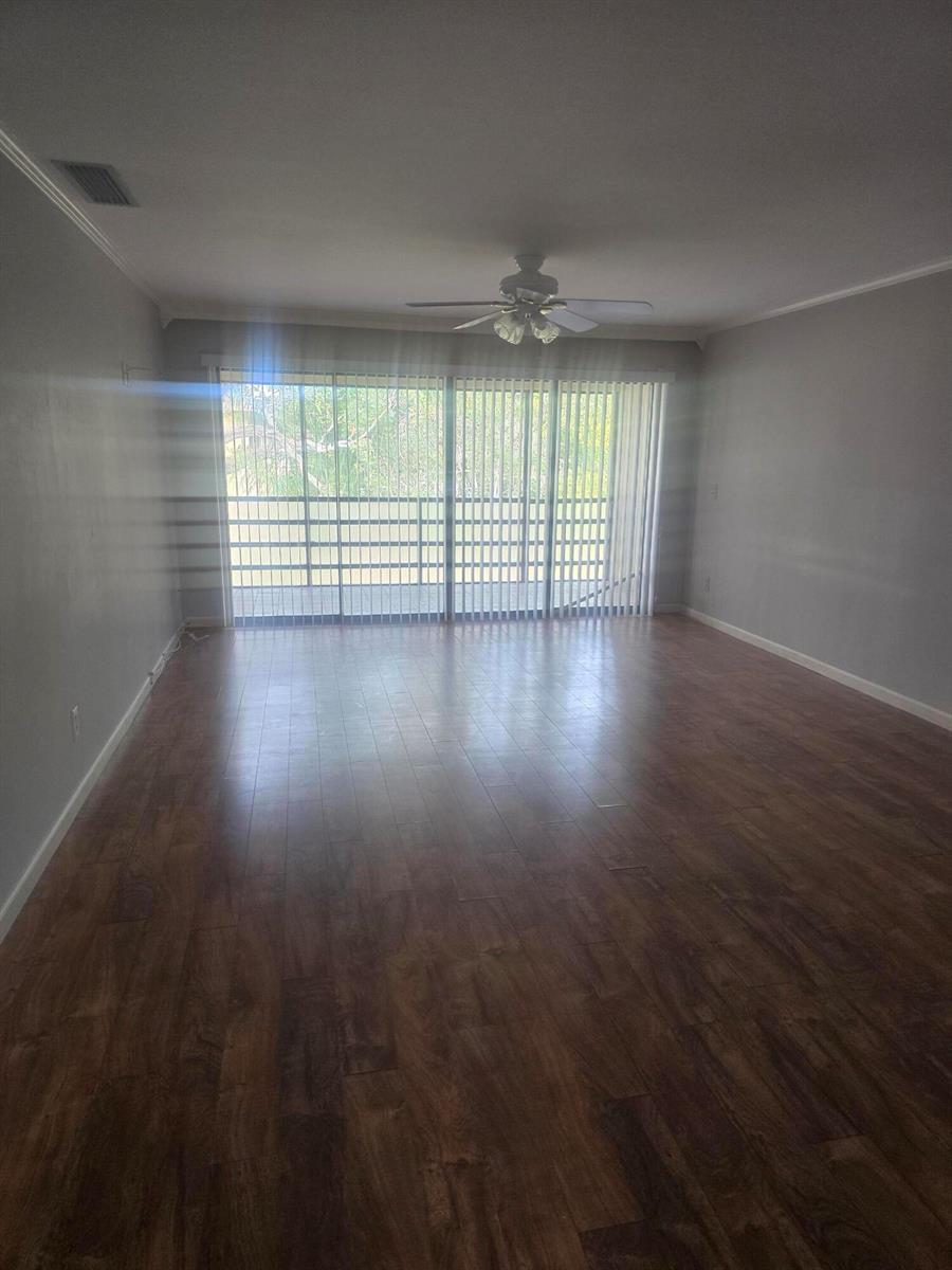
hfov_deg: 58.9
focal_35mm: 23
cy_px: 635
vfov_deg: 73.9
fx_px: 843
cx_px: 476
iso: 200
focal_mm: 6.3
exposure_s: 1/120
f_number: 1.7
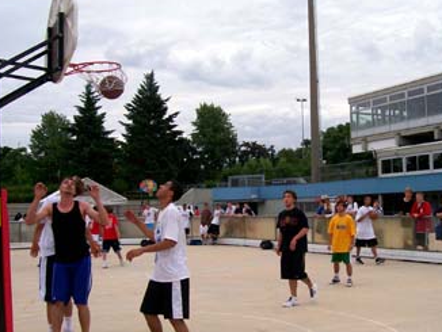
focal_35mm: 47
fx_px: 601
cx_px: 266
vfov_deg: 30.9
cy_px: 192
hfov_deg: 40.2
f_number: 5.1
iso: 80
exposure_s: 1/359
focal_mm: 5.6
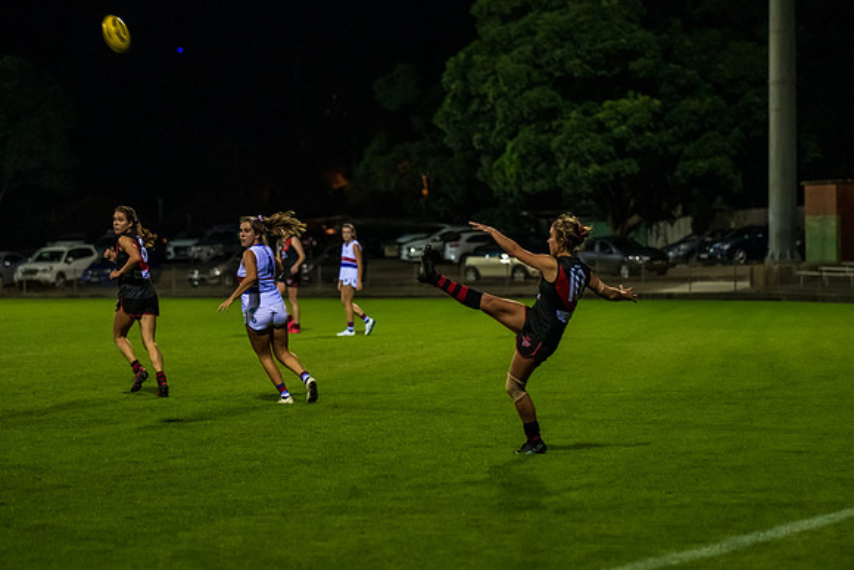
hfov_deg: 14.2
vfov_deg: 9.5
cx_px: 466
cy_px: 339
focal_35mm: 145
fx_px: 3438
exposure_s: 1/500
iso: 3200
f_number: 2.8
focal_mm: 116
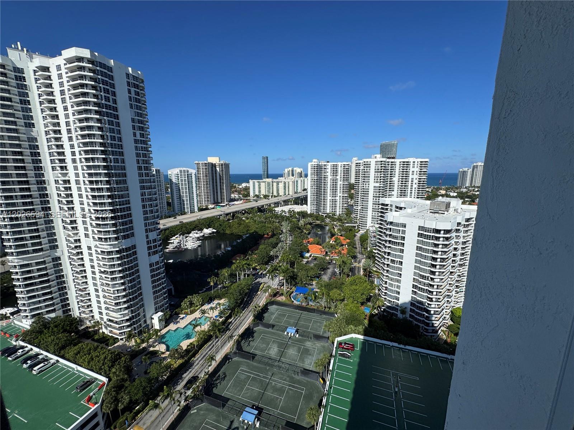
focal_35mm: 14
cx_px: 287
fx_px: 232
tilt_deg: -11.1
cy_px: 215
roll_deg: +0.9
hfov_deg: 102.1
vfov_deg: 85.7
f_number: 2.2
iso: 40
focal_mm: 2.22
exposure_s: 1/1600
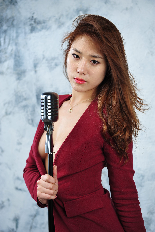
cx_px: 78
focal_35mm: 60
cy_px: 116
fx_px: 388
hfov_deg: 22.6
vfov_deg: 33.4
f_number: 4
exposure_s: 1/125
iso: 320
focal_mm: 60
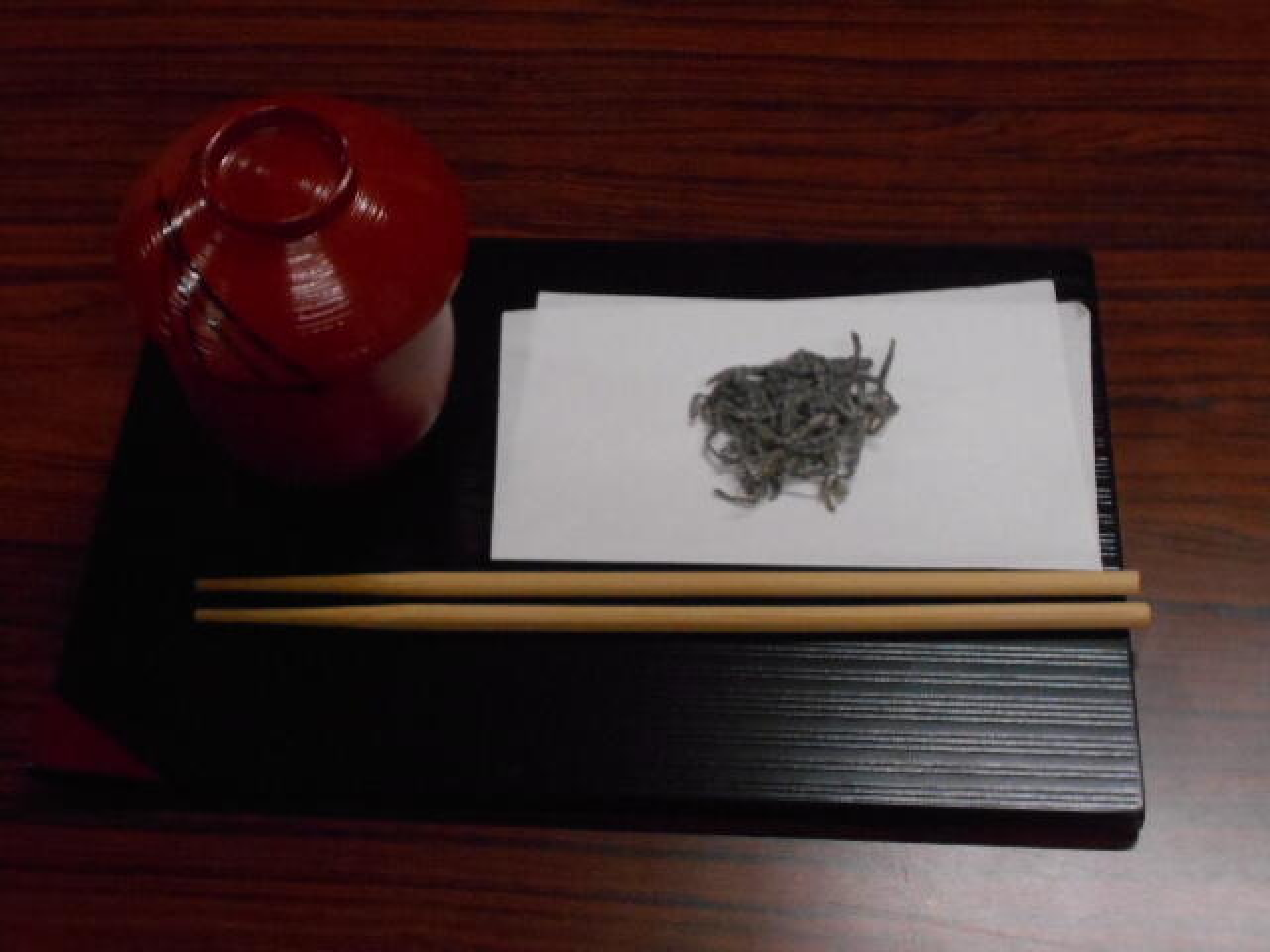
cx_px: 635
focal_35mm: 58
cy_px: 476
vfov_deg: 25.2
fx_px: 2128
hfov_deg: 33.2
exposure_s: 1/160
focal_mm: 10
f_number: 4.9
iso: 800
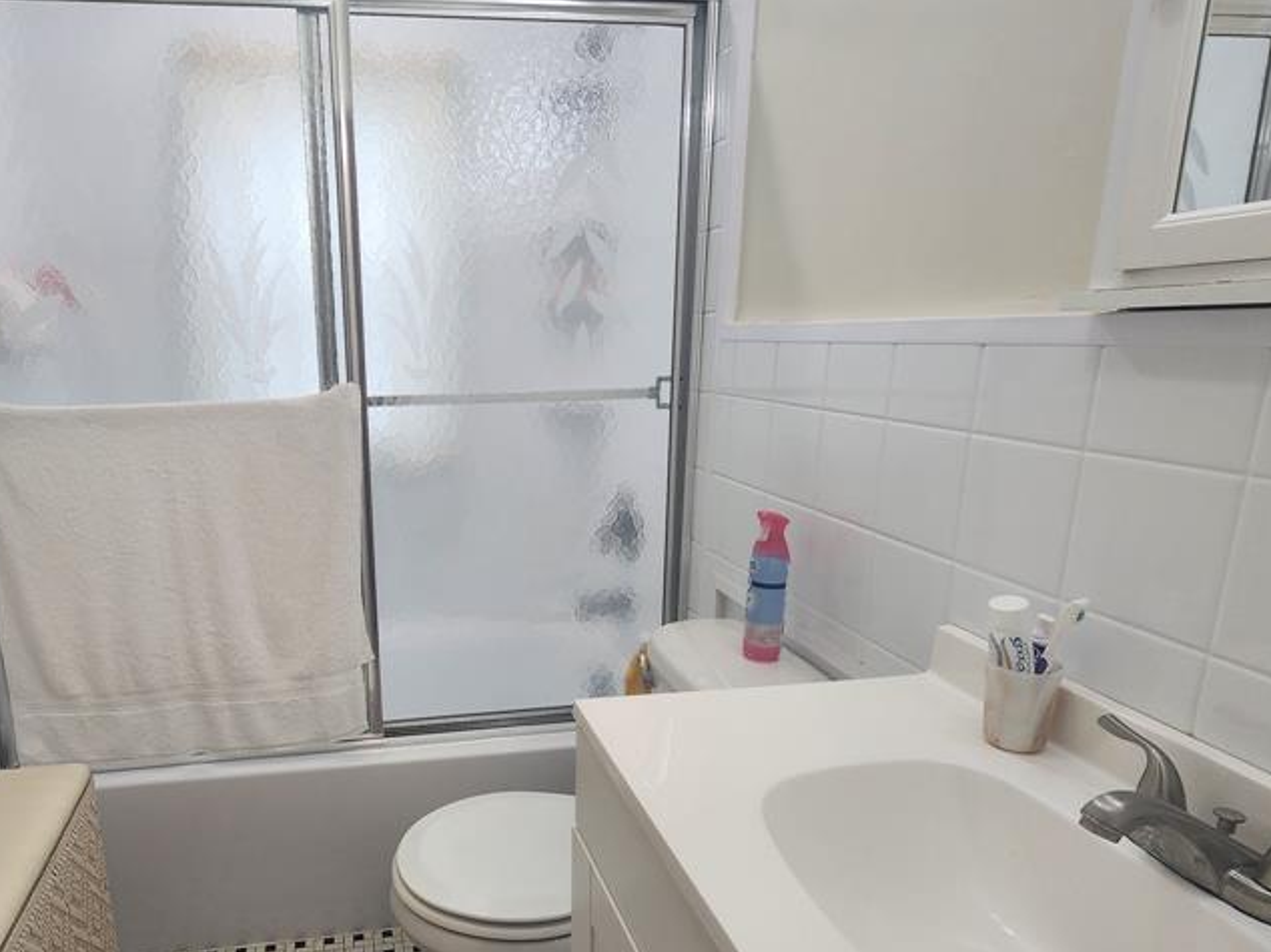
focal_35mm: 21
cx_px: 459
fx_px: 771
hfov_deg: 77.3
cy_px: 541
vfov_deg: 63.1
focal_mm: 2.2
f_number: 2.2
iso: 80
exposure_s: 1/60
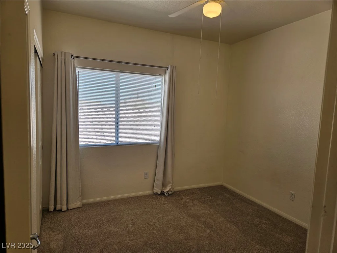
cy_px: 126
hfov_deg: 73.9
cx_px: 168
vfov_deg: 58.9
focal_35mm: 23
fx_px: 224
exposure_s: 1/149
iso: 25
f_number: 1.8
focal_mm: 5.4
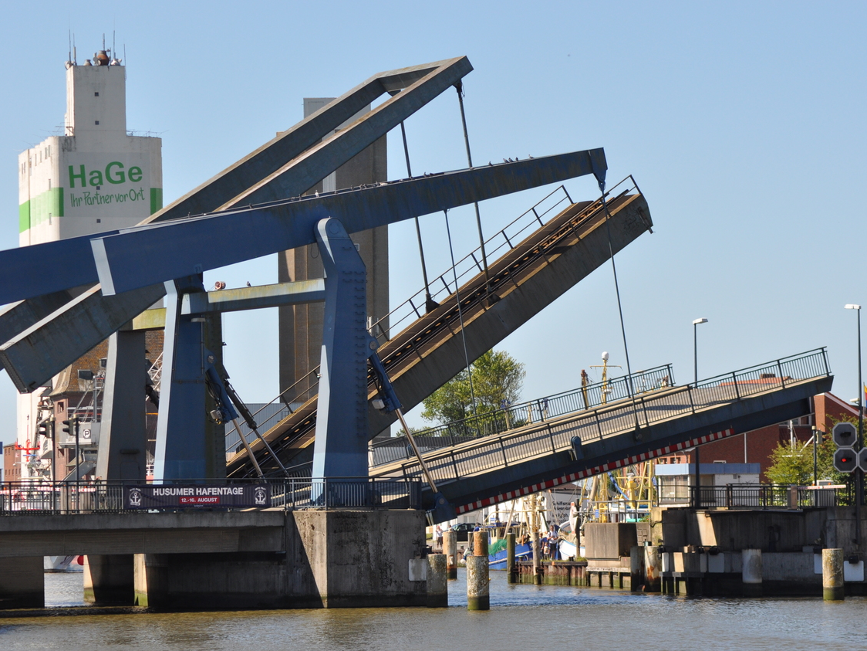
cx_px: 493
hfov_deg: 12.0
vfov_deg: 9.1
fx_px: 4108
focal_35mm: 164
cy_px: 324
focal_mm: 100
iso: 400
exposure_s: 1/800
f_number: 7.1
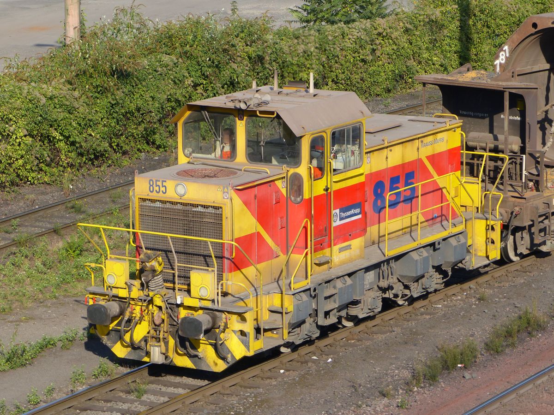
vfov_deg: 9.5
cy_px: 208
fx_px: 2513
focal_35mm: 157
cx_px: 277
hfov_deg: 12.6
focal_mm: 28.3
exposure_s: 1/640
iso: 100
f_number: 4
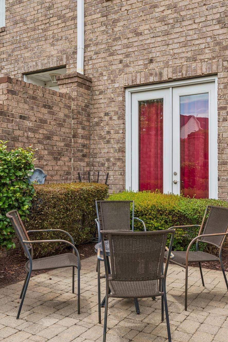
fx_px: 351
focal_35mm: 37
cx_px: 132
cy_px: 174
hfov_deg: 35.9
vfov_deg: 51.9
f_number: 13
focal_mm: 24
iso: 100
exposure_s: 1/40
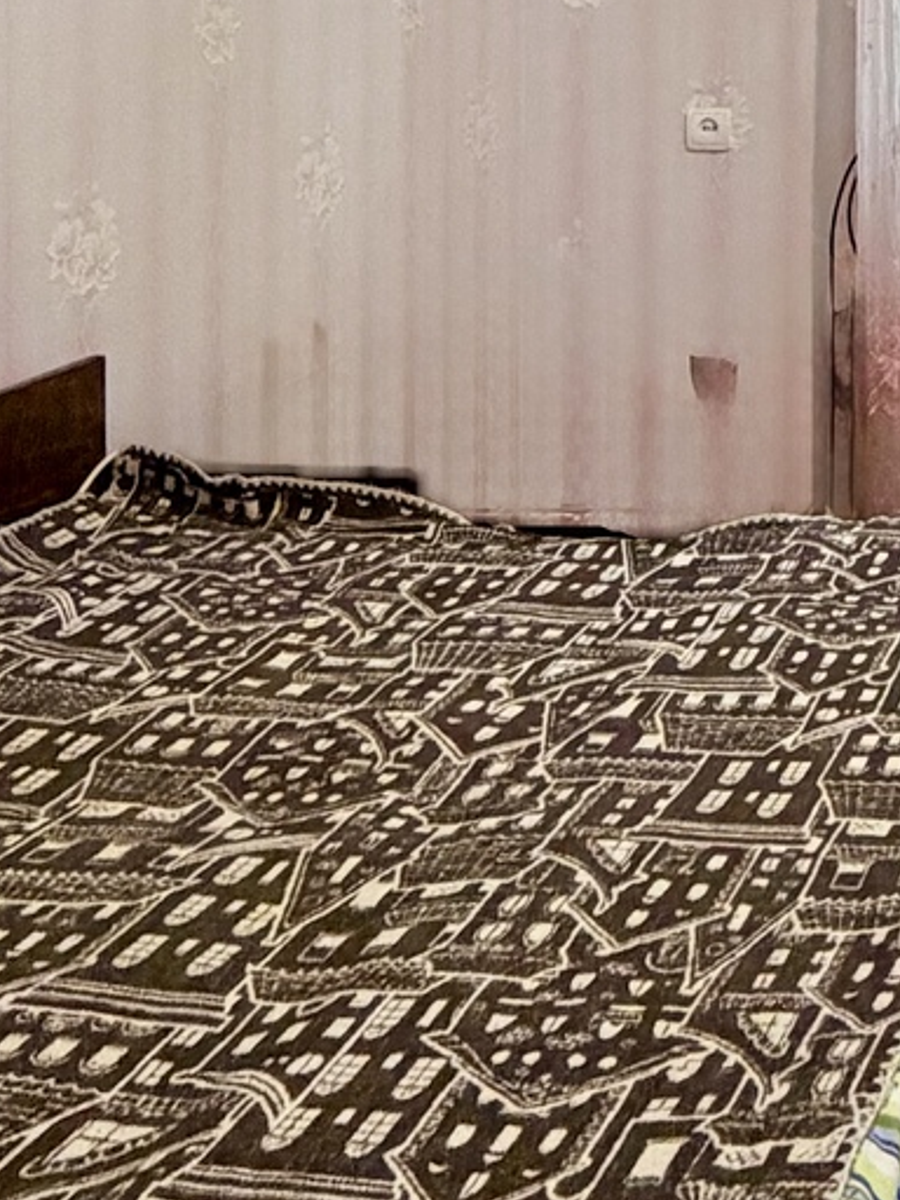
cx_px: 1207
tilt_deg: -0.5
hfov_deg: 22.9
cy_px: -112
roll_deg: -0.4
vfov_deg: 30.7
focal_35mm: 56
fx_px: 1941
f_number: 2.2
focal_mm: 2.22
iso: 400
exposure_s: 1/50
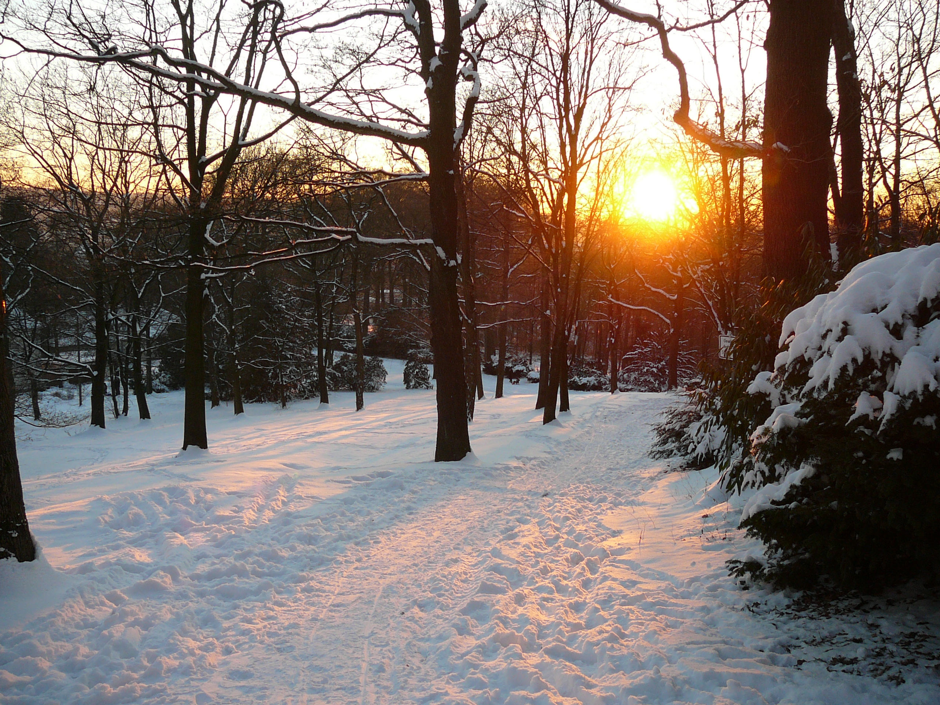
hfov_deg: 52.6
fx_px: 950
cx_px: 470
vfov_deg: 40.7
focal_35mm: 35
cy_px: 352
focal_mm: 5.2
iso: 80
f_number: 2.8
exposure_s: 1/100
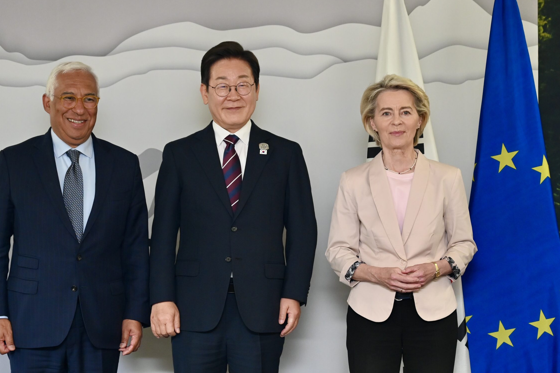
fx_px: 1243
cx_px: 247
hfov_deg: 25.4
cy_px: 186
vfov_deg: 17.0
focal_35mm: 80
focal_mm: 70
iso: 2200
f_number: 3.5
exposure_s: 1/200
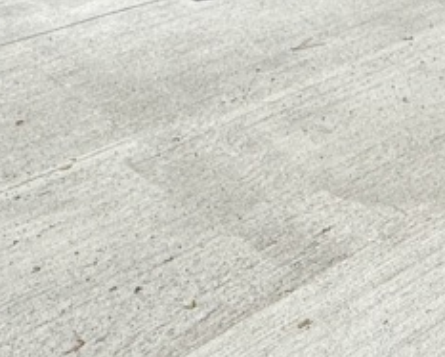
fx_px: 1055
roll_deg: +0.2
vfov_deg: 15.2
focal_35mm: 80
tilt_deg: -2.0
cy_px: -376
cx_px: 484
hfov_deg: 22.5
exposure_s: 1/968
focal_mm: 2.22
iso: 40
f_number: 2.2
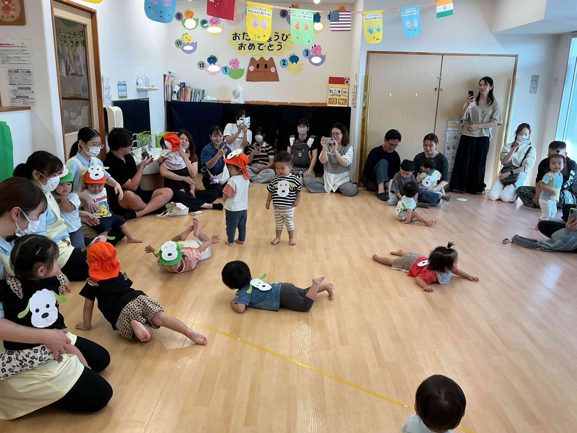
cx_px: 288
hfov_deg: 61.7
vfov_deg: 48.2
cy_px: 216
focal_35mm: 29
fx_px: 483
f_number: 1.8
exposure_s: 1/120
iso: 40
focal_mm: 3
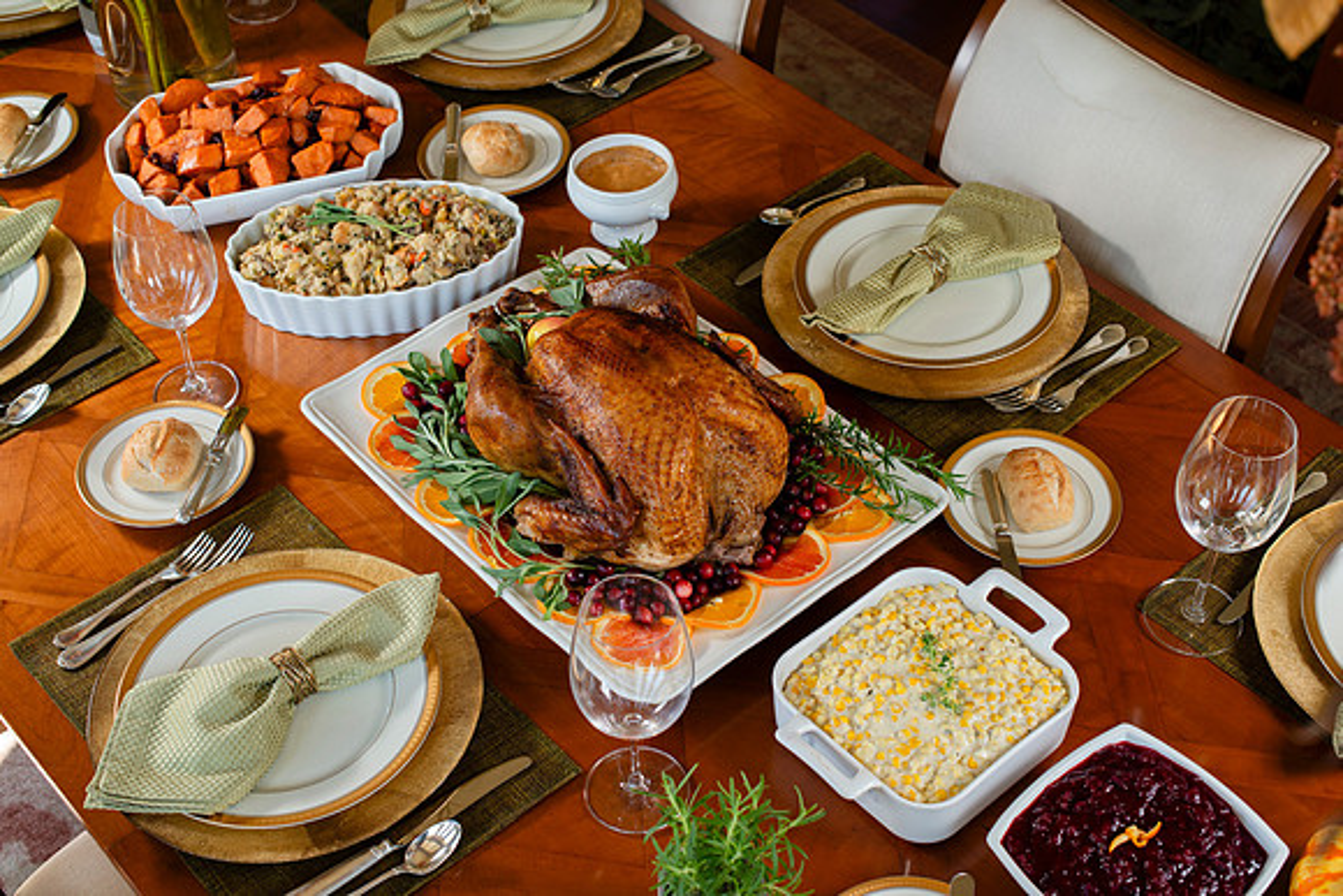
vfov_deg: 27.0
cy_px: 448
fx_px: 1866
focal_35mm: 50
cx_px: 672
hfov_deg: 39.6
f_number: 6.3
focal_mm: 50
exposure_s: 1/60
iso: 200
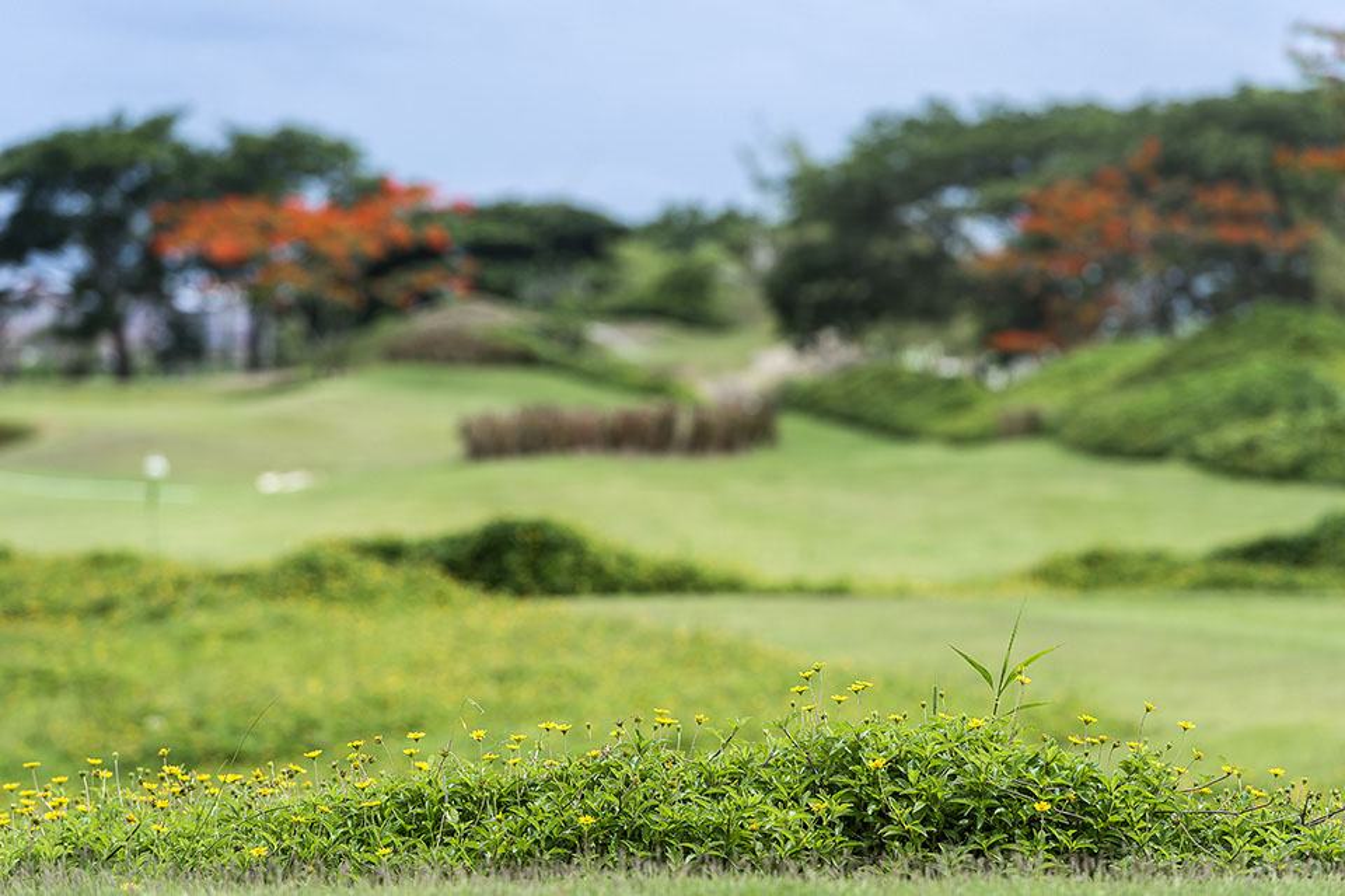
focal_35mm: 185
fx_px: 6908
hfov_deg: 11.1
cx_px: 672
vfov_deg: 7.4
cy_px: 448
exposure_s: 1/640
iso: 100
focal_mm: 185
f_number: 5.6
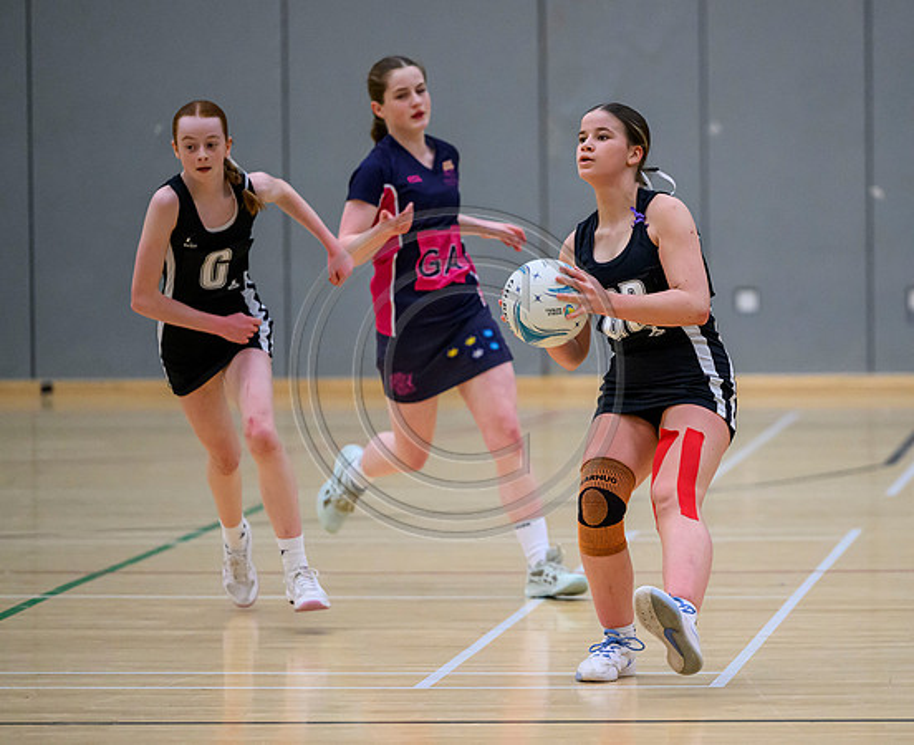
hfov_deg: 7.4
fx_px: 7077
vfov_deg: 6.0
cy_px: 400
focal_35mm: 260
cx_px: 663
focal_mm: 190
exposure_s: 1/1250
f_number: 2.8
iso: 6400
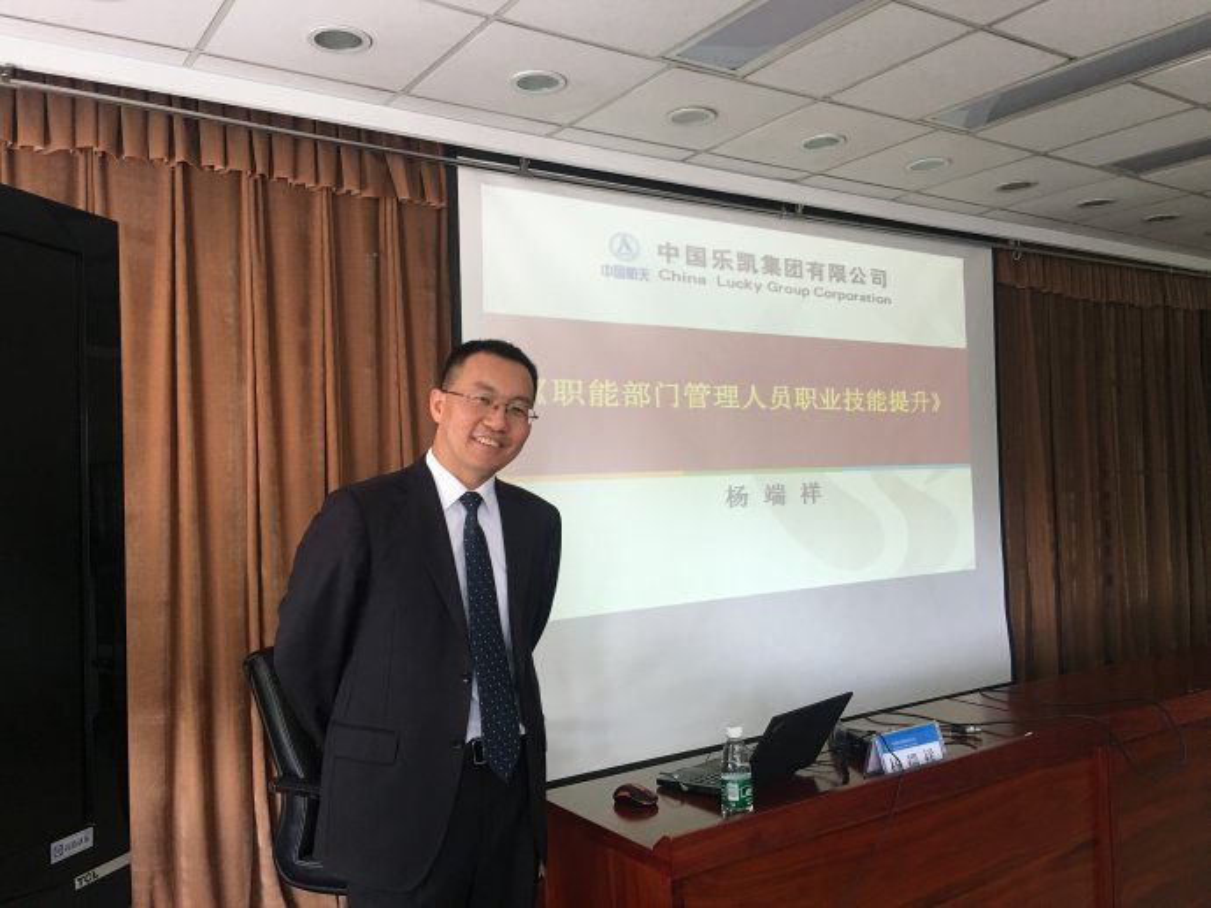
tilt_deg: +2.3
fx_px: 1014
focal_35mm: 29
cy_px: 454
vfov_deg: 48.2
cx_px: 606
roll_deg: +1.0
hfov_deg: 61.7
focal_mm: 4.15
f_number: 2.2
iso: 64
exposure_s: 1/33
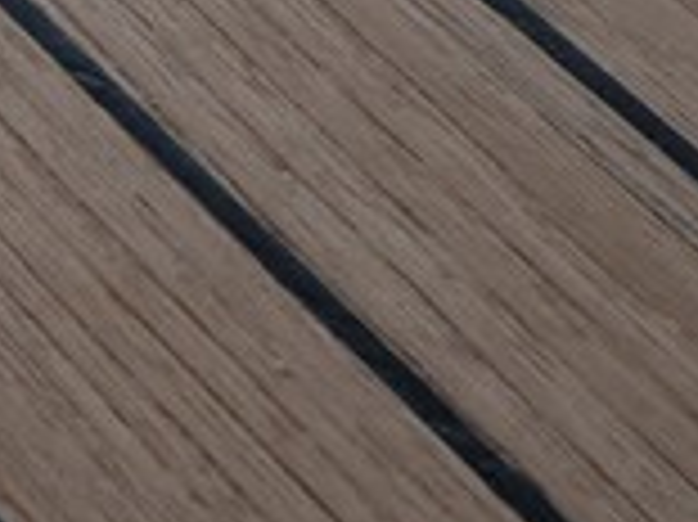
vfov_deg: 7.2
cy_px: -956
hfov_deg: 9.4
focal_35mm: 185
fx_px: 3727
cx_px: -1049
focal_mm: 12
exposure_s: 1/320
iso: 200
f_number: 6.3
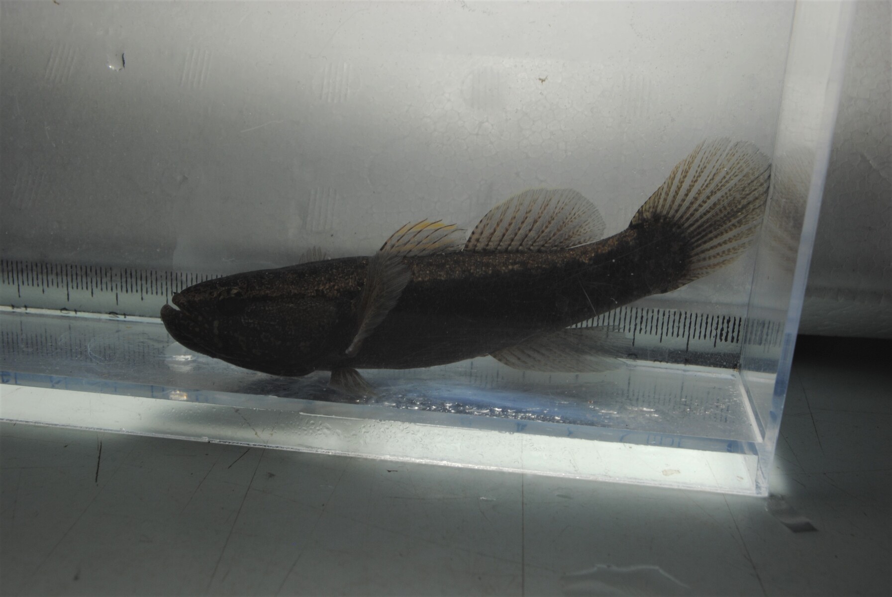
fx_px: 1191
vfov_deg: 28.1
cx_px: 446
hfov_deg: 41.1
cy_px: 298
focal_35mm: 48
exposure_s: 1/30
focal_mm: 32
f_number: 11
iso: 100
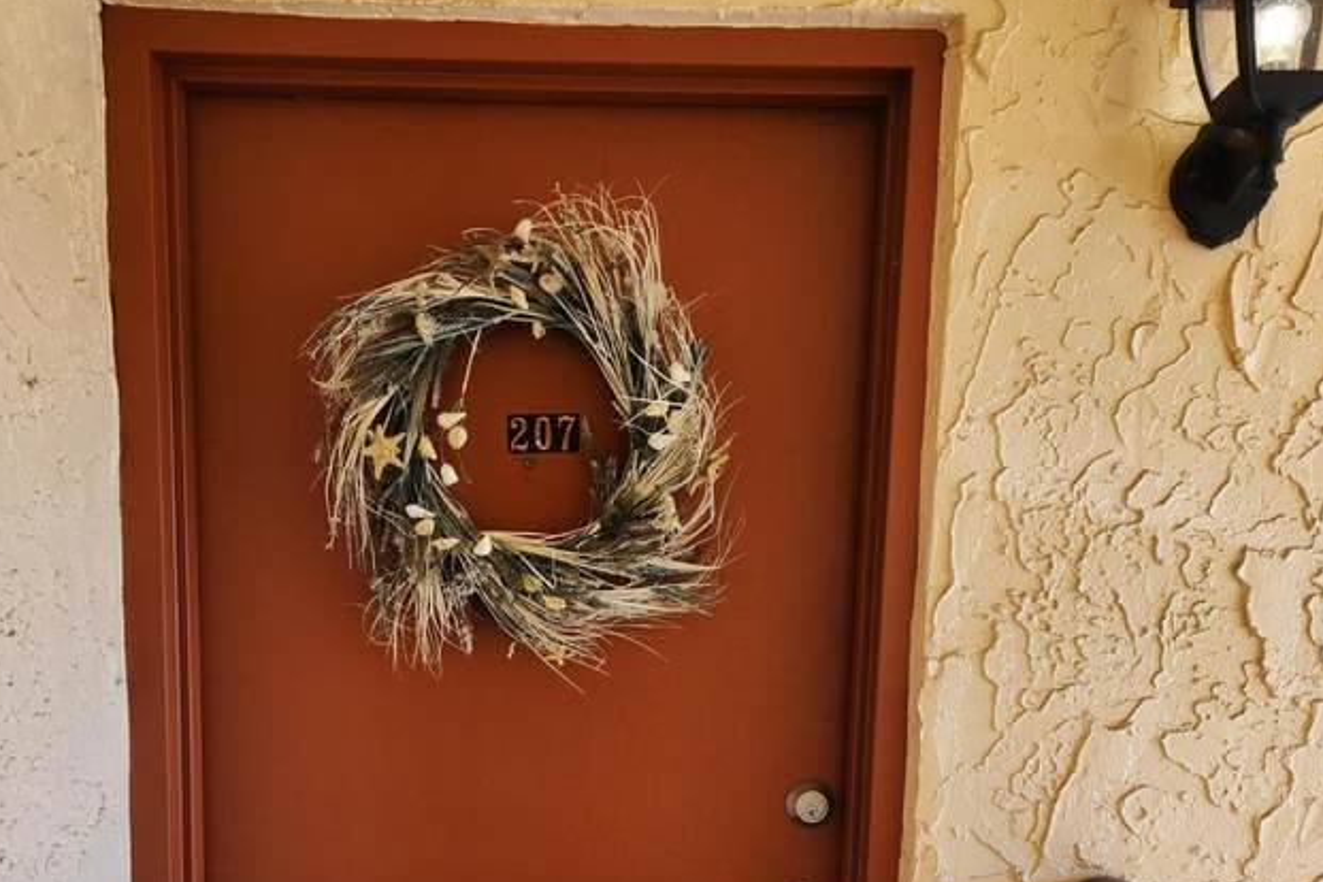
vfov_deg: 34.5
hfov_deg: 51.7
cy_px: 739
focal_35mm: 37
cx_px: 562
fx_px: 1360
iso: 50
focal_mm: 5.4
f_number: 1.8
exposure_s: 1/180
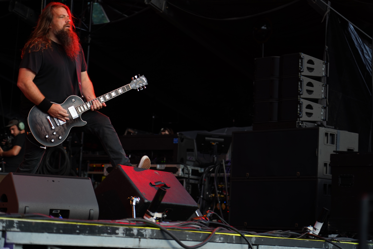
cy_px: 124
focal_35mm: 105
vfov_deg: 13.0
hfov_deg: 19.5
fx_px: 1088
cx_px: 186
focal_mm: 105
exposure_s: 1/125
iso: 250
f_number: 4
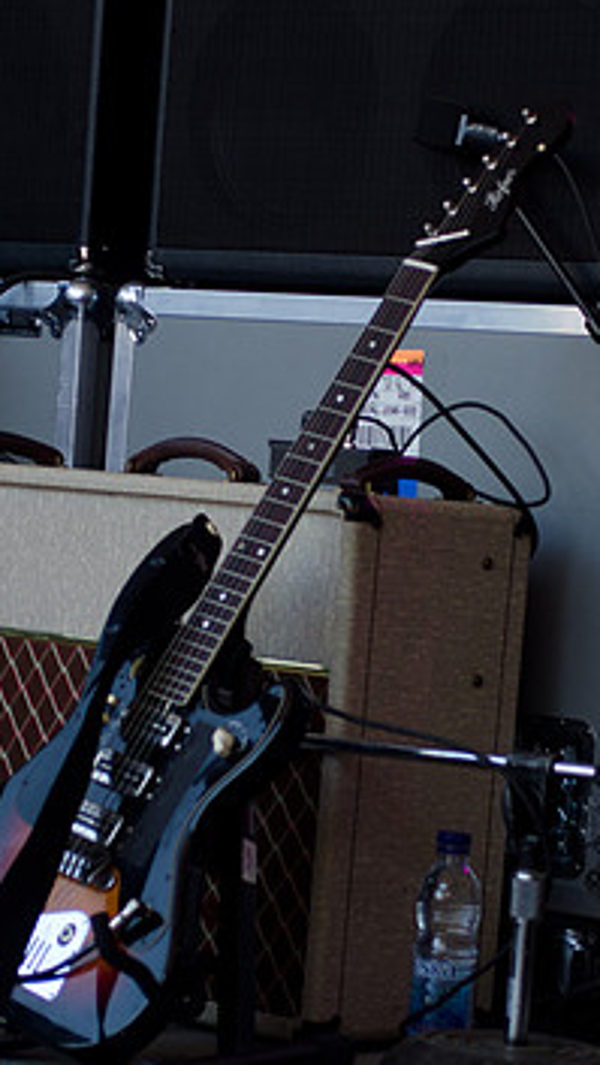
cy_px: 564
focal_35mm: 134
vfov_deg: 16.0
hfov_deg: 9.1
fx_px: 3784
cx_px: 389
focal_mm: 52
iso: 125
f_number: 3.2
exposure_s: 1/160
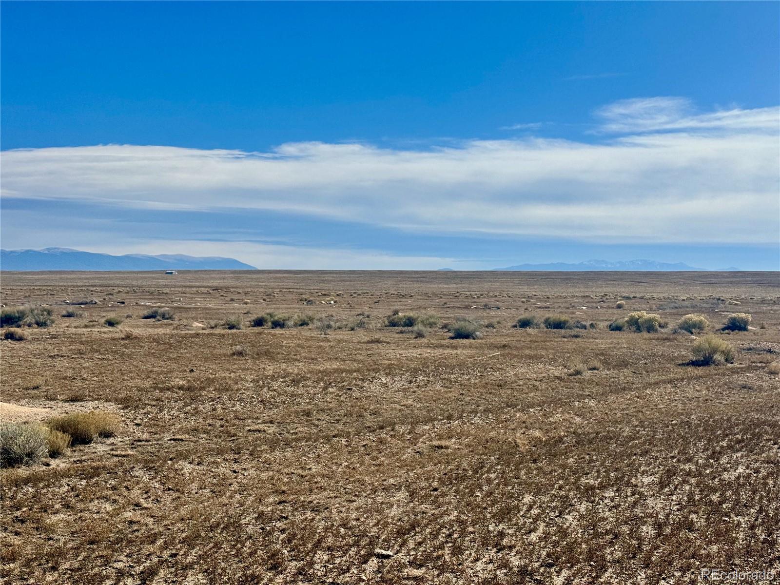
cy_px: 292
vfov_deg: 30.3
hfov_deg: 39.7
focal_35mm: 48
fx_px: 1082
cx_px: 390
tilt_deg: -0.9
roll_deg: -1.0
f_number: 1.78
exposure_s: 1/10526
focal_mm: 6.76
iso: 80
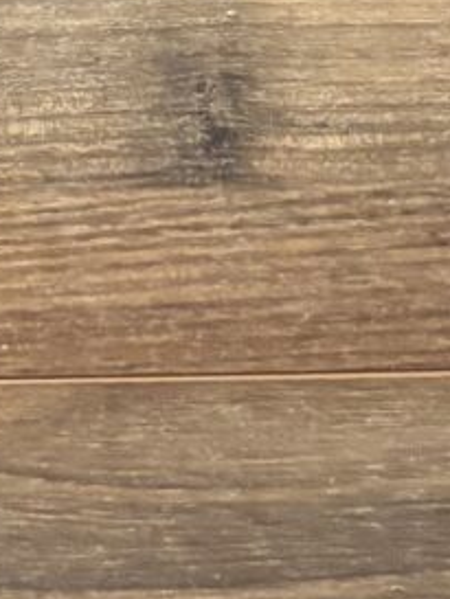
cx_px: -1192
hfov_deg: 6.5
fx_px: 3377
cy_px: -1014
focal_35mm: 195
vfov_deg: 8.8
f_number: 1.6
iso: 400
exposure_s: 1/60
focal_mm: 5.96
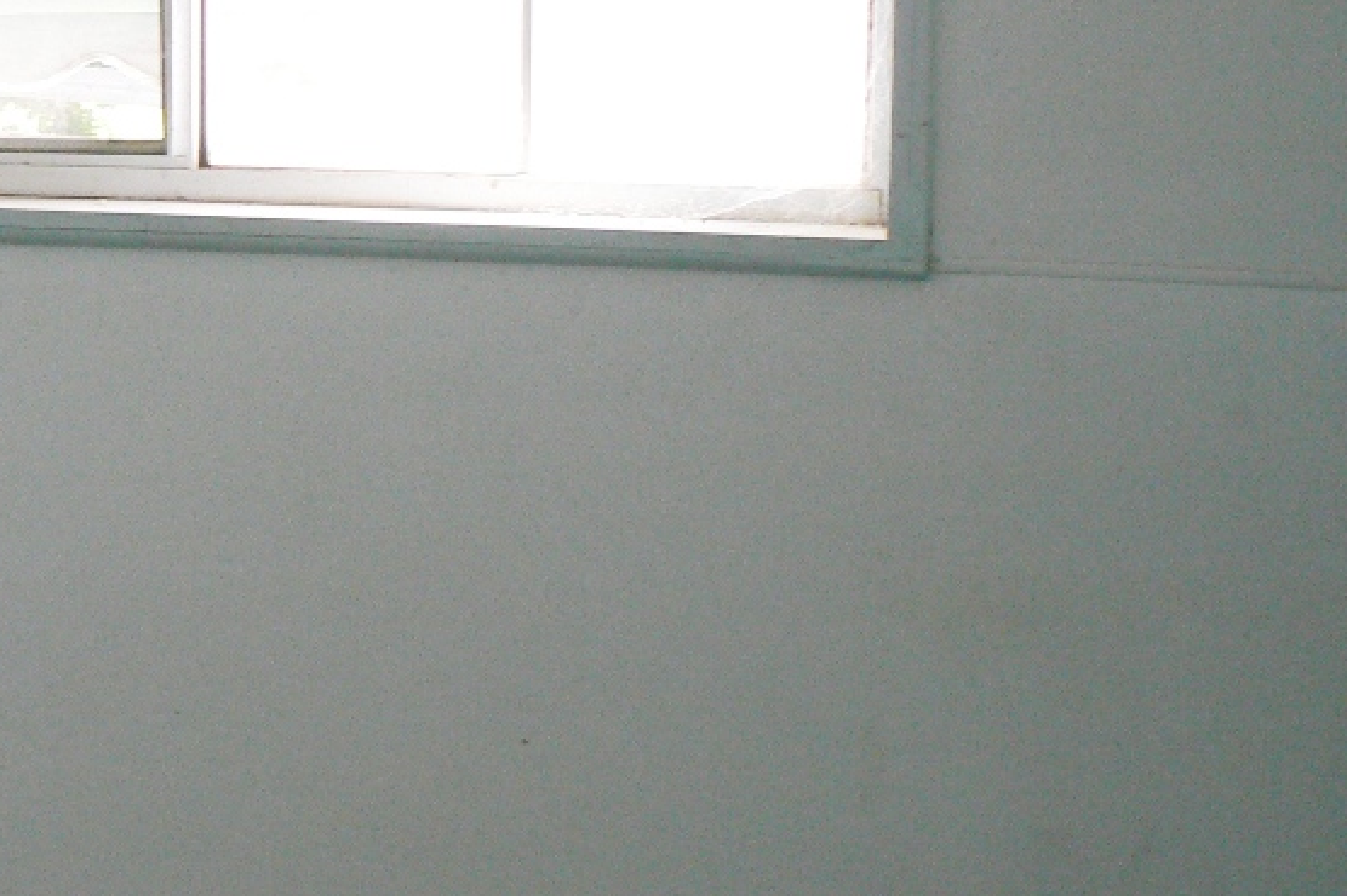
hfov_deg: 28.1
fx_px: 2580
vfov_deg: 19.7
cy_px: 528
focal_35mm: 69
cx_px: 109
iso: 160
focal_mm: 6
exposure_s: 1/30
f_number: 2.8
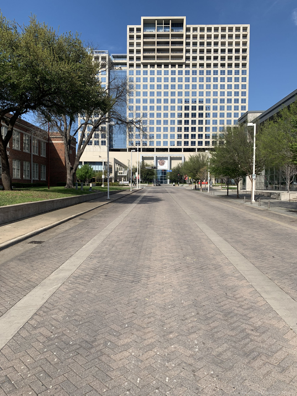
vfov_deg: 67.3
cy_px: 198
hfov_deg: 53.1
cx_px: 148
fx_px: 297
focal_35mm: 26
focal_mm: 4.25
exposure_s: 1/2545
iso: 25
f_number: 1.8
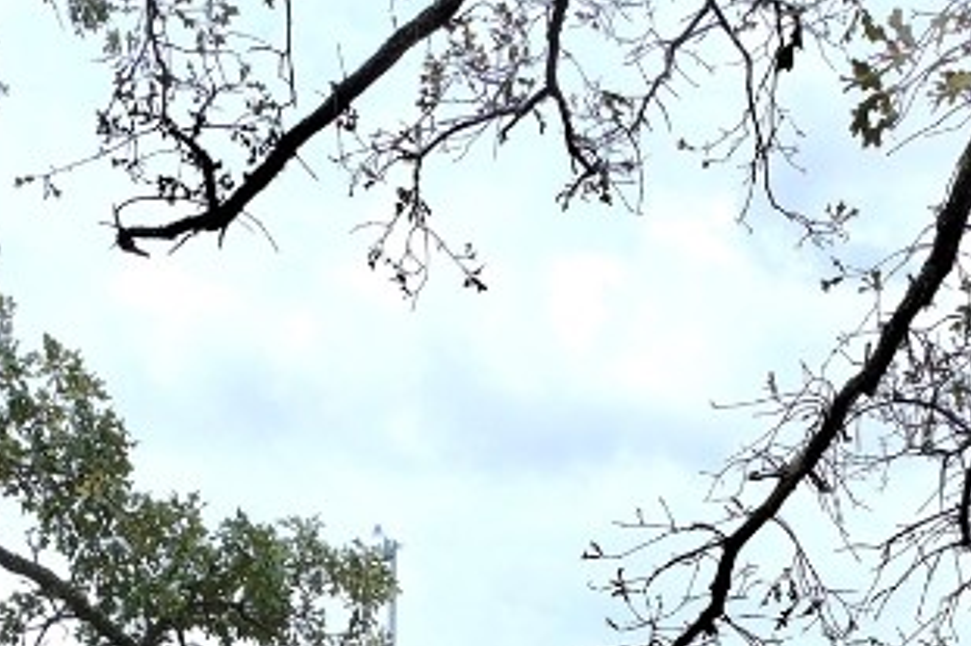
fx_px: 2696
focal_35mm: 100
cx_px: 253
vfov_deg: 12.6
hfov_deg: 20.3
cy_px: 1120
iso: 200
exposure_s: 1/600
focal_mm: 18
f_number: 5.6
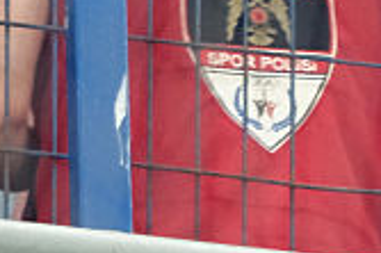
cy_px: -418
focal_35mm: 2045
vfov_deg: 0.7
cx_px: 1004
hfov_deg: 1.0
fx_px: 21621
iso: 2500
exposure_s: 1/30
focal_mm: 221.7
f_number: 6.4
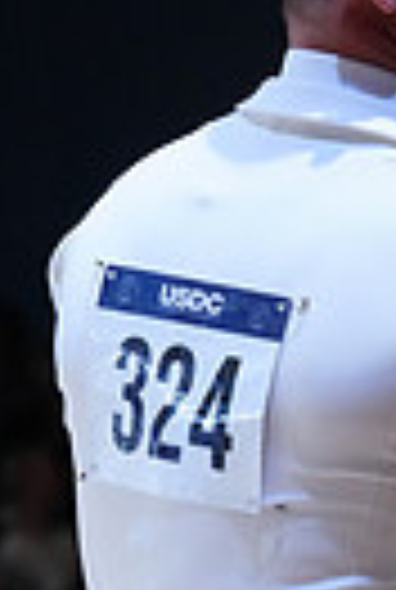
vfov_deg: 3.4
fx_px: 10011
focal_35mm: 610
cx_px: 488
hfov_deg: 2.3
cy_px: 946
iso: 6400
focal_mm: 138
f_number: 5.6
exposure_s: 1/400
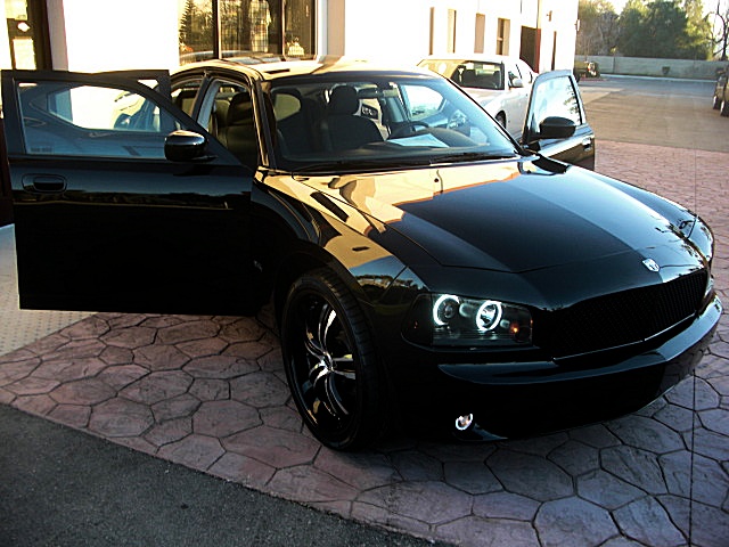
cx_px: 364
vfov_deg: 39.7
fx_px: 758
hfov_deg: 51.4
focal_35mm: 36
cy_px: 274
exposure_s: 1/80
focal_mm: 6.3
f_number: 2.8
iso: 50
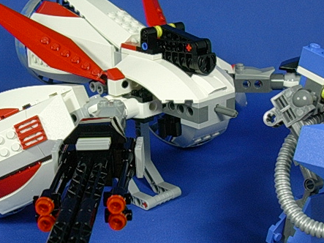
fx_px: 608
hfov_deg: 29.8
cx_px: 154
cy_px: 116
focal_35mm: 65
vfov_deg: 22.6
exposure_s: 1/25.3
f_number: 2.9
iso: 70
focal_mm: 6.7
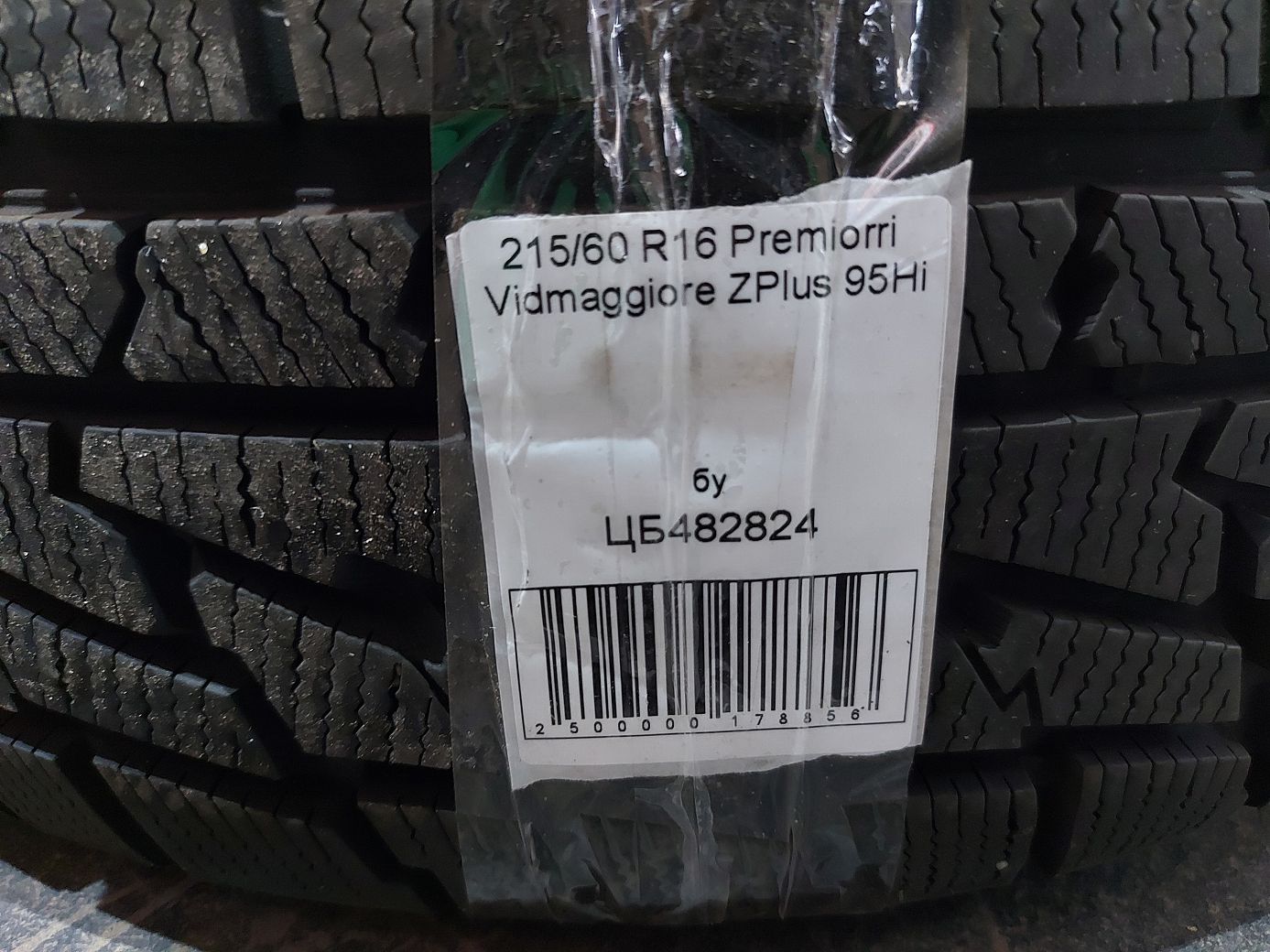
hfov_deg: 71.6
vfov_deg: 56.8
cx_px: 635
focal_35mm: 24
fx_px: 880
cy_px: 476
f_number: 1.8
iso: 320
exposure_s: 1/25
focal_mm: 5.23
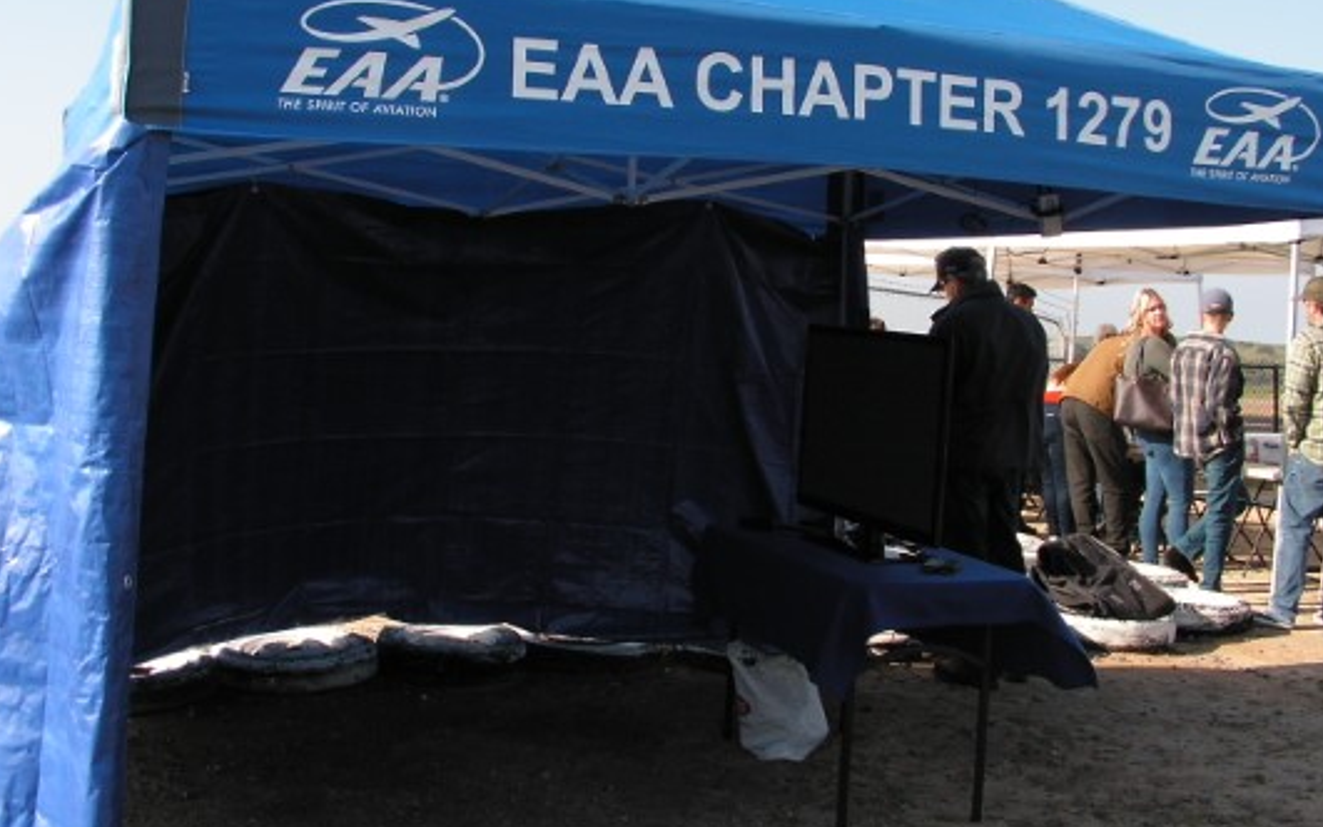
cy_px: 324
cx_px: 685
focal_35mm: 46
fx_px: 1659
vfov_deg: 27.9
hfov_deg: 43.5
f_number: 4.8
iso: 50
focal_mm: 6
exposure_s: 1/200
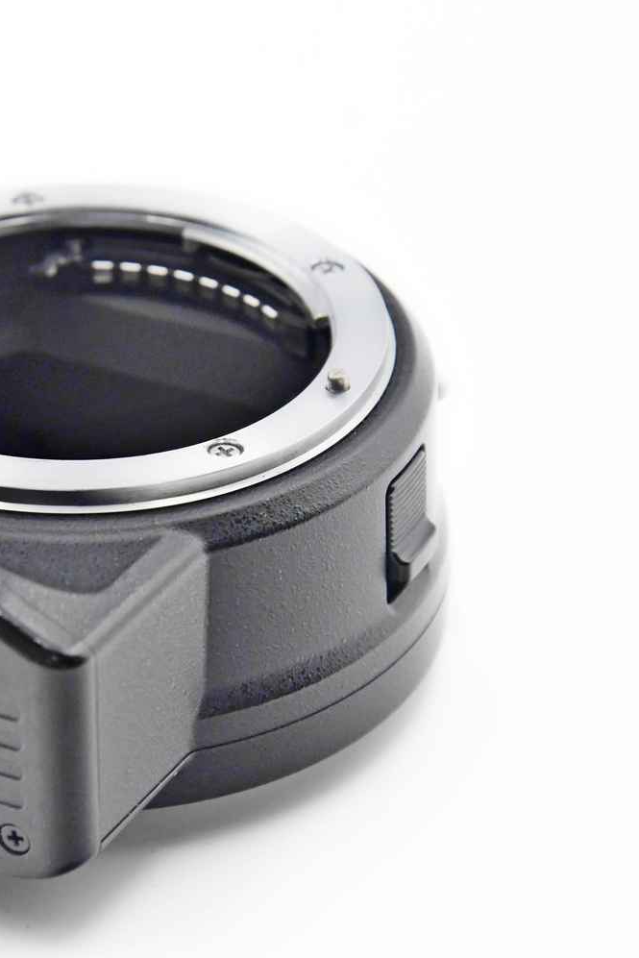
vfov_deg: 13.0
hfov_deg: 8.7
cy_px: 479
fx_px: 4205
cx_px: 57
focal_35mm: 158
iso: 1600
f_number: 8
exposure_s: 1/160
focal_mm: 70
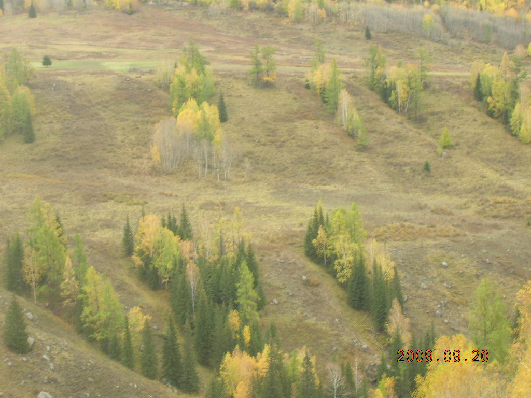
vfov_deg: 22.3
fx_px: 1012
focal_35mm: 66
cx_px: 266
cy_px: 199
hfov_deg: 29.4
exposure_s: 1/15.8
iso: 50
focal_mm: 11
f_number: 6.4
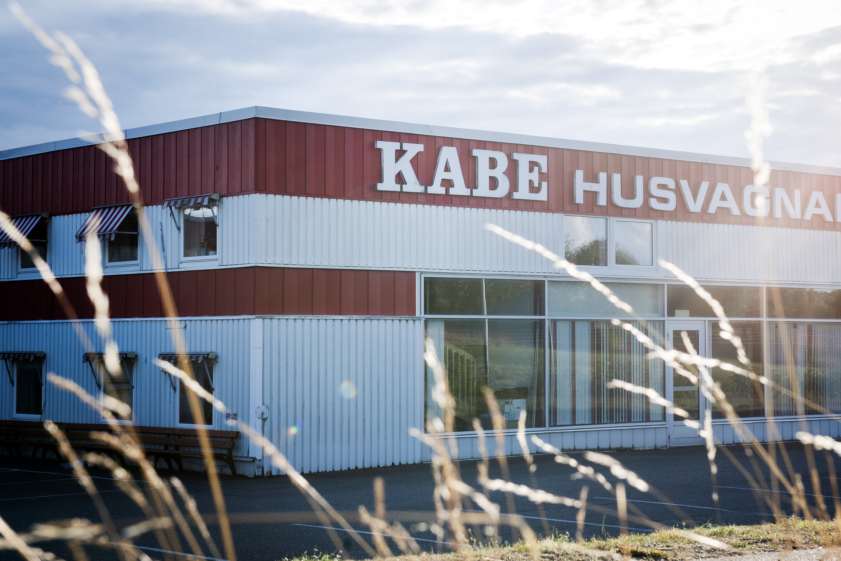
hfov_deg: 28.0
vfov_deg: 18.9
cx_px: 499
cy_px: 256
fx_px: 1682
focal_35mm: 72
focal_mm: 58
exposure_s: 1/250
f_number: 6.3
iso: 160
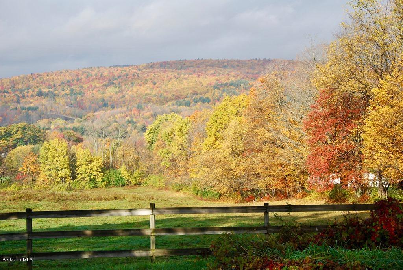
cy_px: 135
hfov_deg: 31.9
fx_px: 706
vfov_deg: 21.6
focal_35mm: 63
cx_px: 202
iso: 100
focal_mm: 42
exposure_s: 1/200
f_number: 7.1
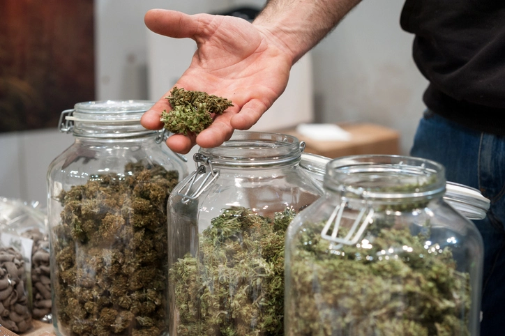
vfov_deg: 22.6
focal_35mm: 60
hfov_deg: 33.4
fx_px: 841
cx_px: 252
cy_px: 168
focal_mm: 60
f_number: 5
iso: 640
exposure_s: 1/50
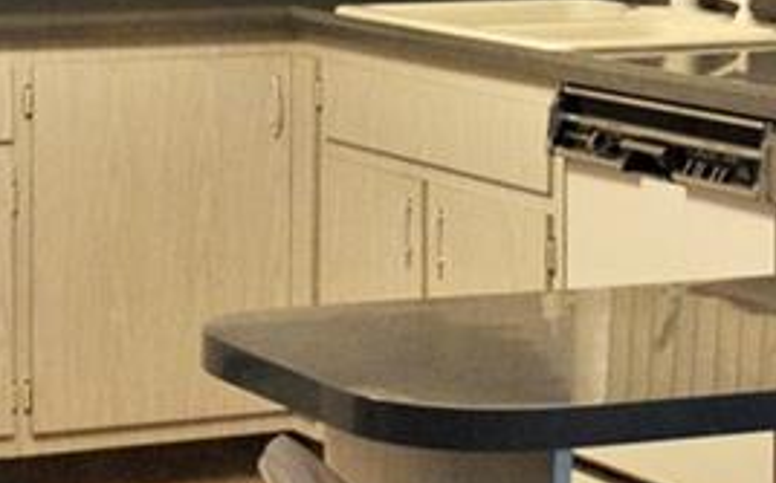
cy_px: 23
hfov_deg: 13.8
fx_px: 3212
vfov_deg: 8.6
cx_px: 316
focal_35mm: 152
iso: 450
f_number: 4.2
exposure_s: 1/30
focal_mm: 26
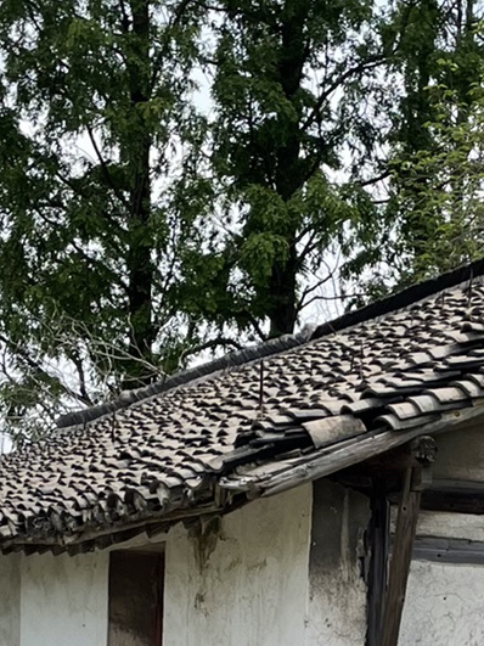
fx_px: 1828
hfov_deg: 14.9
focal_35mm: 98
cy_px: 961
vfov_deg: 18.0
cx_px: 474
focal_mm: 4.2
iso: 32
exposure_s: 1/3125
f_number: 1.6
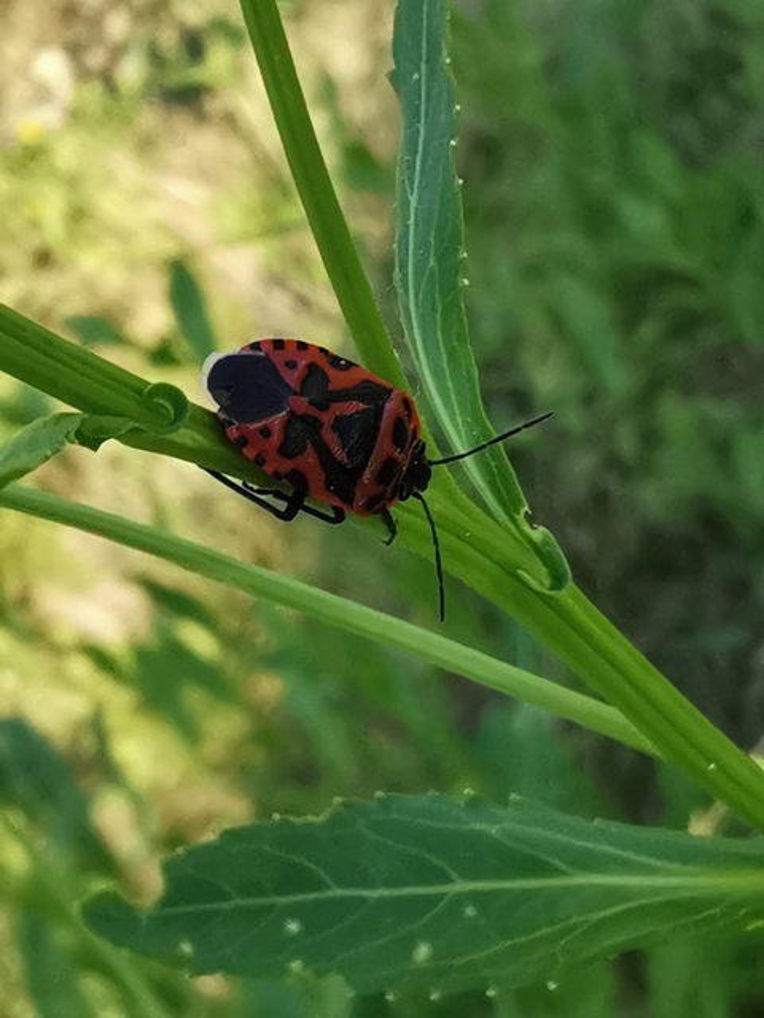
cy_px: 509
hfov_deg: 18.2
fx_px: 2384
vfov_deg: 24.1
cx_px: 382
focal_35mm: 81
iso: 50
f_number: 2.2
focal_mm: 2.26
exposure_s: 1/281
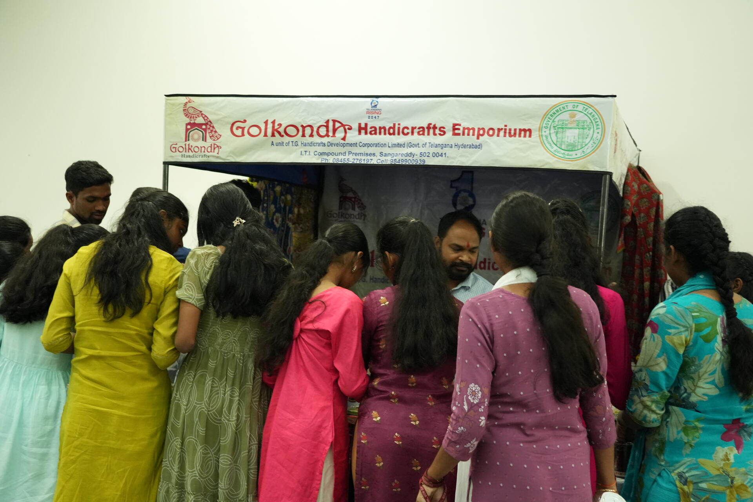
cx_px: 376
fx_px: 962
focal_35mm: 46
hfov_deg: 42.7
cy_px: 251
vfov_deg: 29.2
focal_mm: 46
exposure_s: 1/80
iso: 6400
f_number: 4
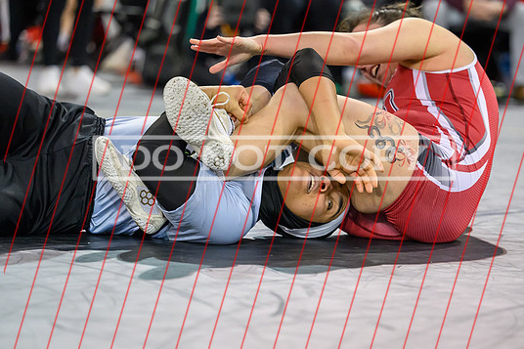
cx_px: 275
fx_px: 2357
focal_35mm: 162
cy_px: 211
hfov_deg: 12.7
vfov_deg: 8.5
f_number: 2.8
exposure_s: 1/800
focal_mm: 120
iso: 7200
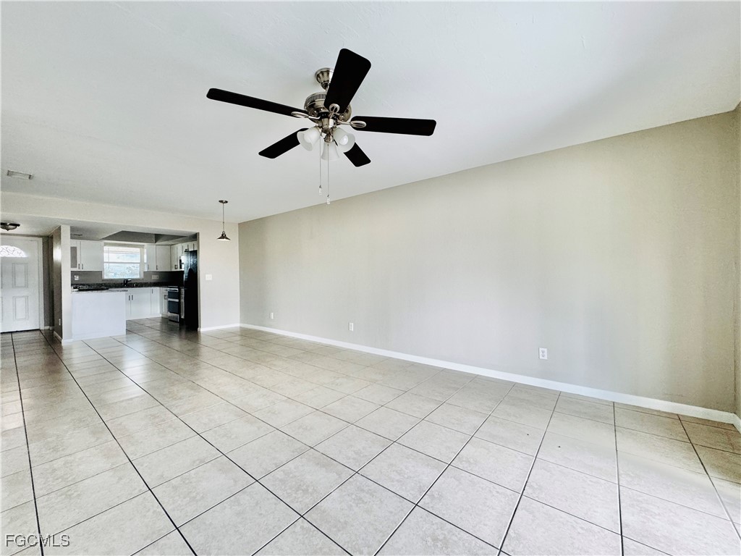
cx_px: 370
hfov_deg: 102.1
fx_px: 300
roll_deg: -0.1
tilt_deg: -2.1
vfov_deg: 85.7
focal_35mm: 14
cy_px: 278
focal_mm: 2.22
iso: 200
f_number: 2.2
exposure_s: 1/99
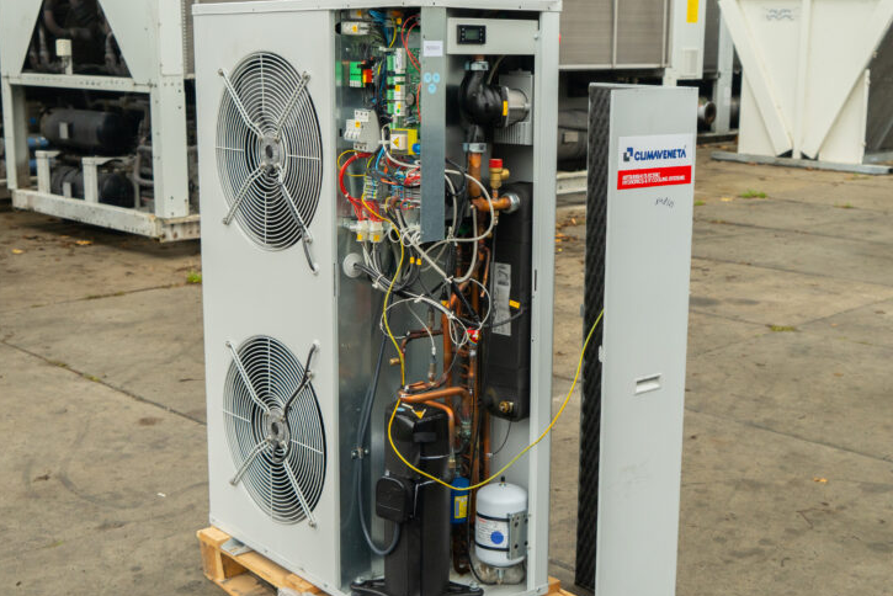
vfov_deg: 28.1
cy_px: 291
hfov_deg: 41.1
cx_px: 440
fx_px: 1191
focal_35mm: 48
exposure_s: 1/60
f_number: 5.6
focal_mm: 34
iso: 400
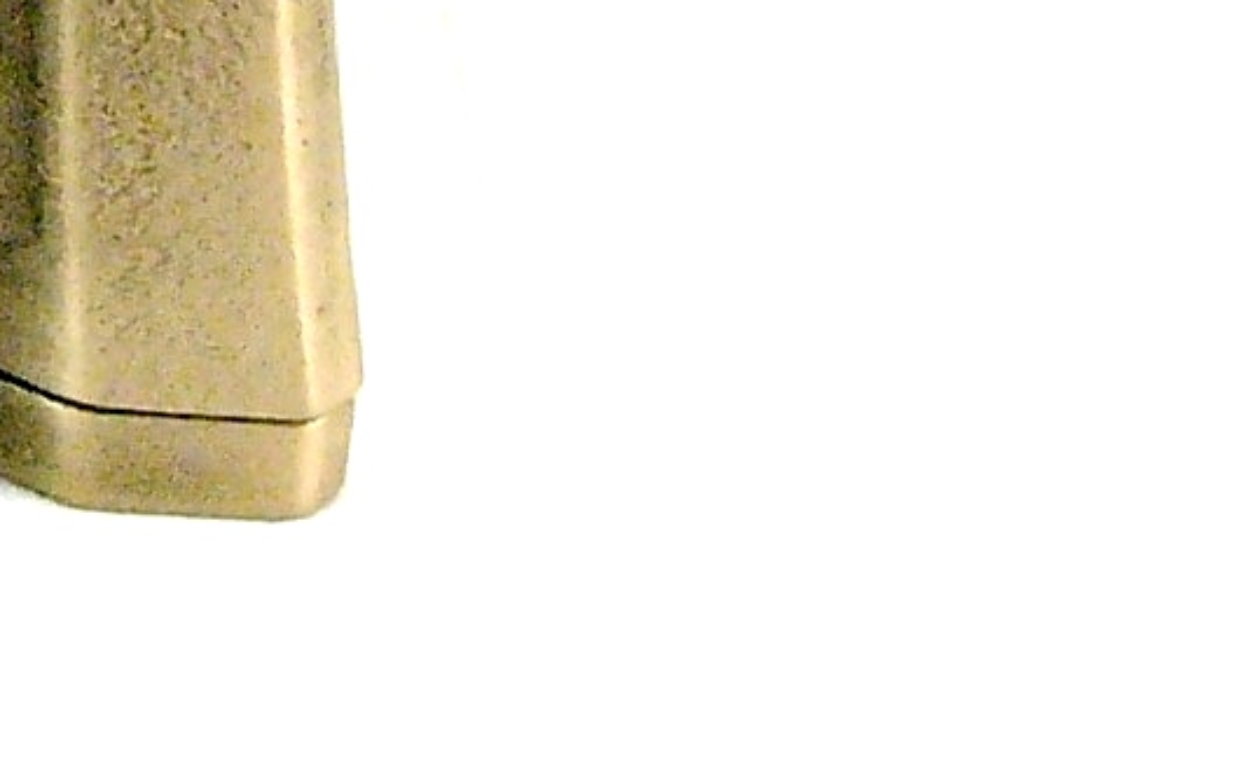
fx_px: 12790
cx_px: -599
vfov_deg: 3.4
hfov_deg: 5.5
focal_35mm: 380
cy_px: -1369
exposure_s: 1/13
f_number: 9
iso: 400
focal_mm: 18.6
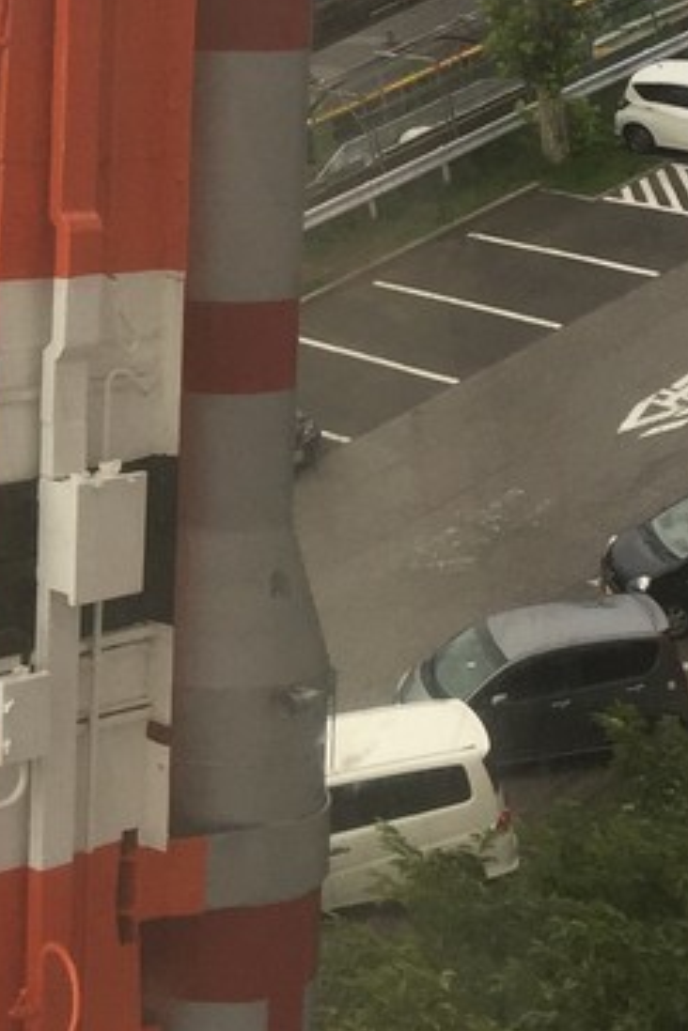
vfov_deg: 19.9
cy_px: -23
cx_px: -347
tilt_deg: -12.7
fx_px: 2838
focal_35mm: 99
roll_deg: +10.9
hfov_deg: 13.1
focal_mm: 4.15
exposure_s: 1/120
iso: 40
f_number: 2.2
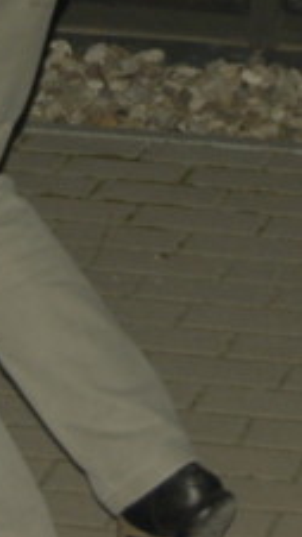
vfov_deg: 7.4
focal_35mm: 285
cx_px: 193
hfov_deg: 4.3
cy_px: -266
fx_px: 4060
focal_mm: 40
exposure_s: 1/60
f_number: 5
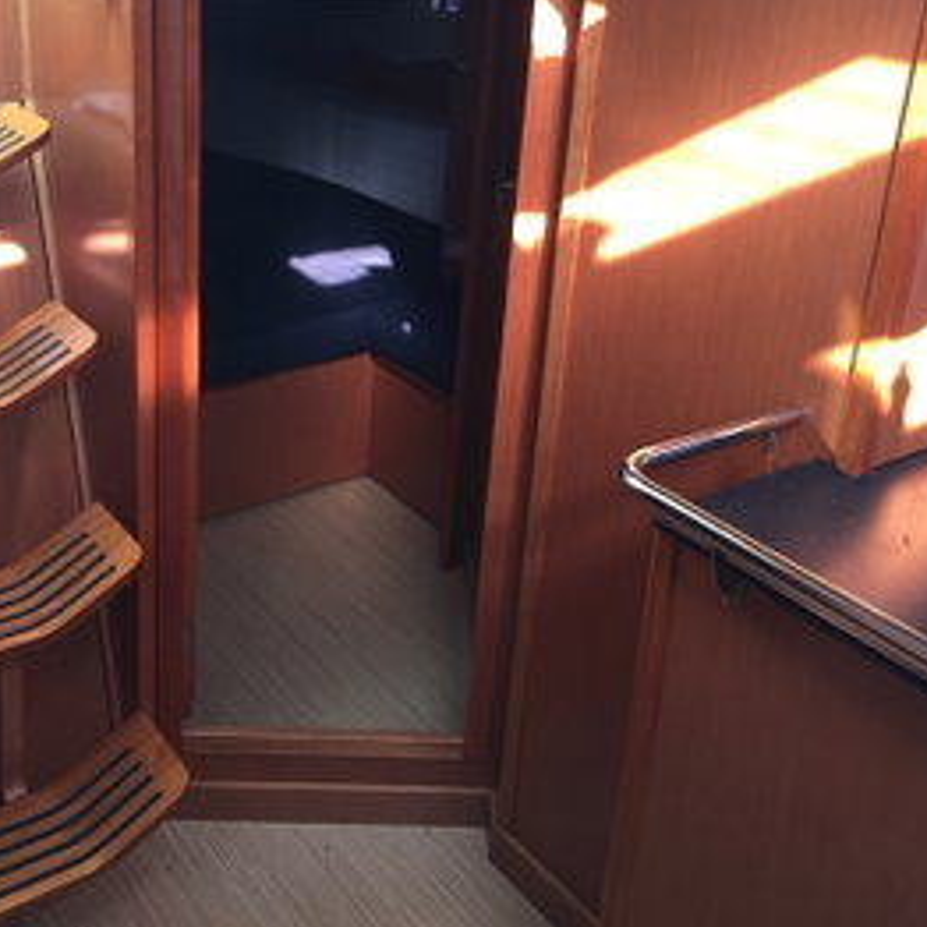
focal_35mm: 39
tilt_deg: -18.2
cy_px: 303
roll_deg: -5.2
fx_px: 1182
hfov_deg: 42.8
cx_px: 456
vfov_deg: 42.2
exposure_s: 1/33
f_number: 2.2
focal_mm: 4.15
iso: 64
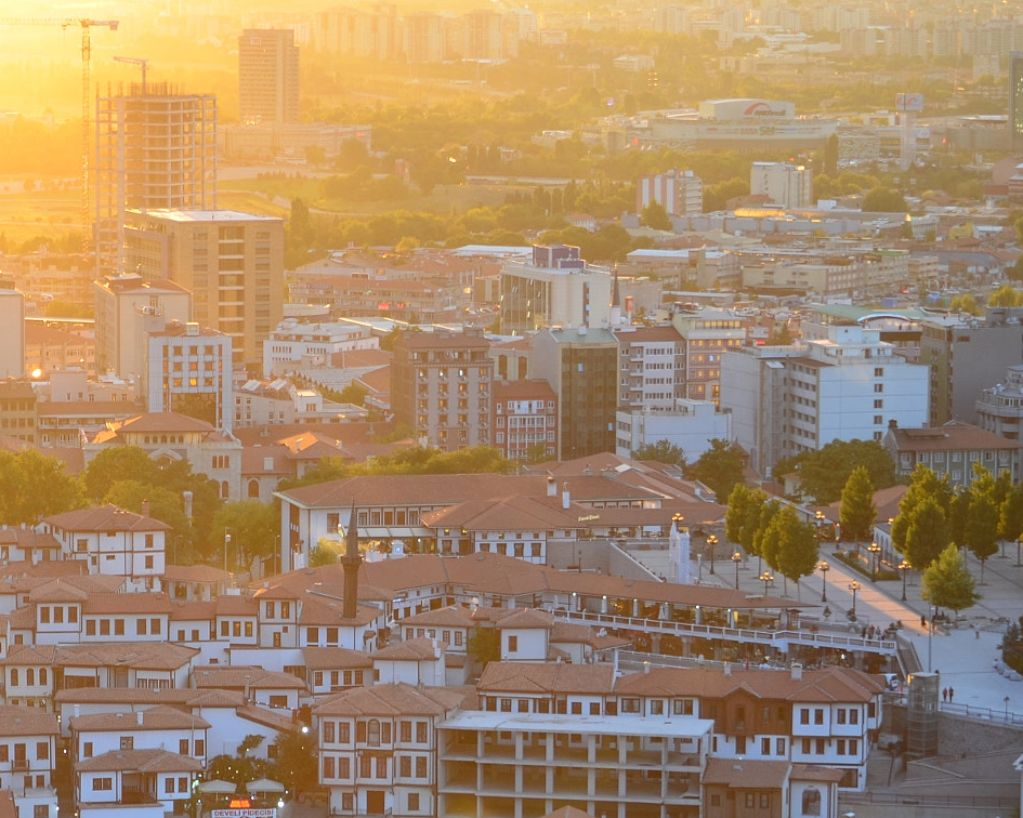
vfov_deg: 9.8
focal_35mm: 157
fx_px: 4753
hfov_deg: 12.2
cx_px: 205
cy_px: 502
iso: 160
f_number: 6.3
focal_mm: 66
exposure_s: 1/25
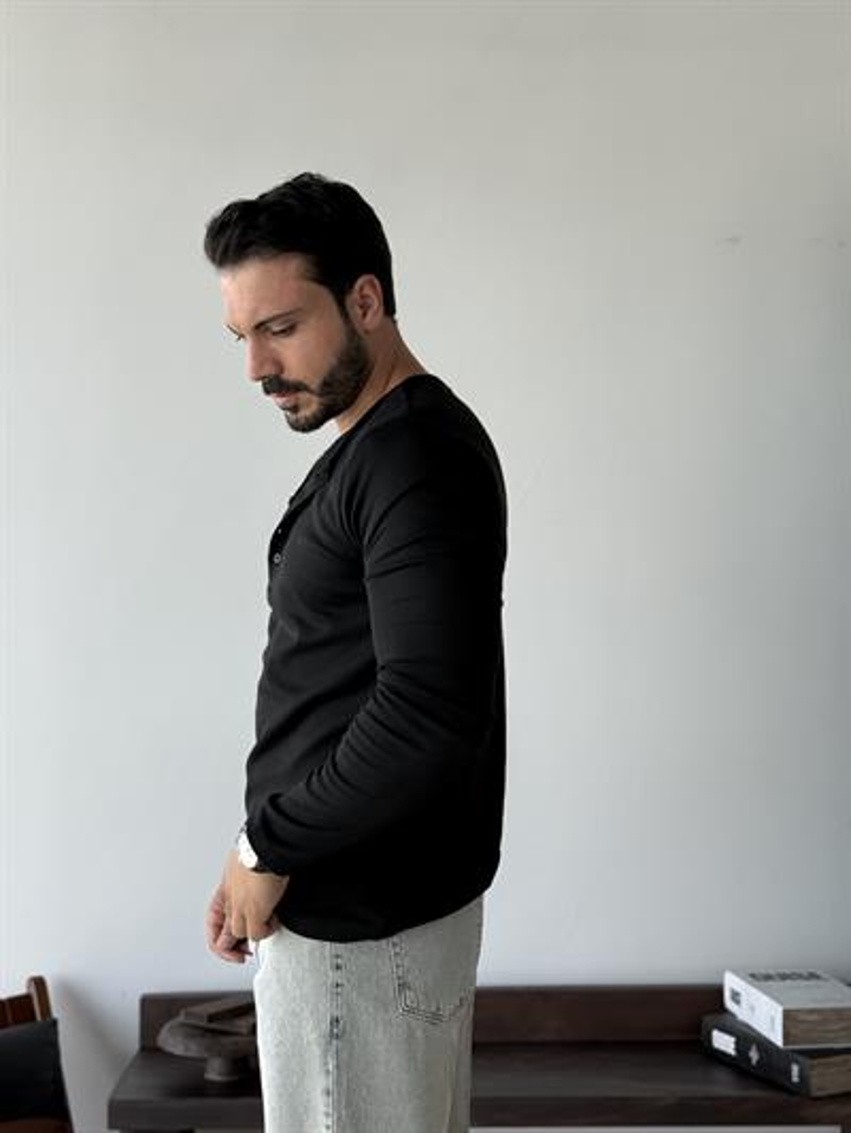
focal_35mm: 48
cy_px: 566
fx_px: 1573
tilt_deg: +2.0
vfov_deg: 39.6
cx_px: 426
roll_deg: +0.2
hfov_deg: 30.3
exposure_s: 1/351
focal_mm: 6.76
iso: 80
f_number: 1.78
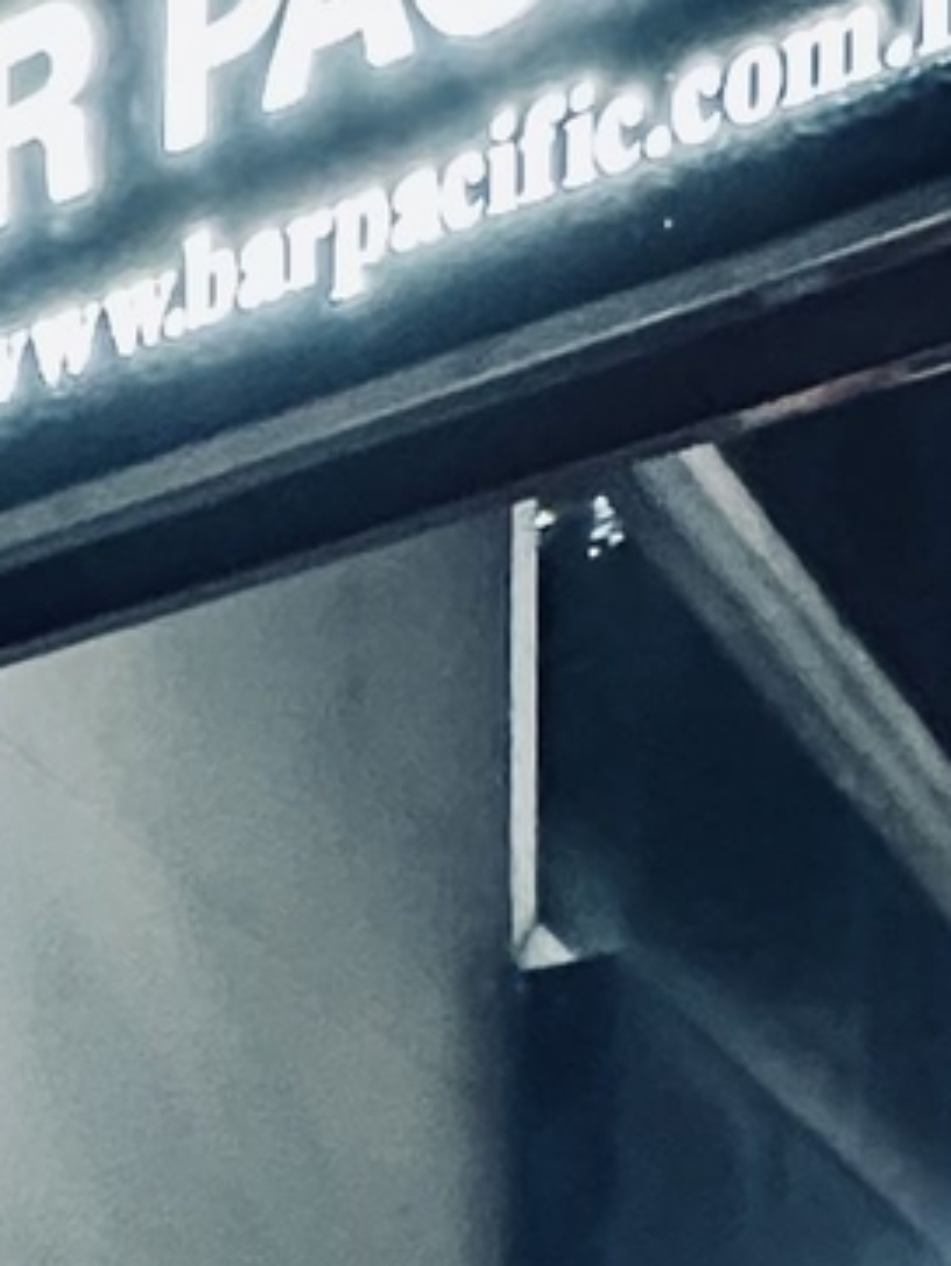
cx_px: -682
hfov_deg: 13.6
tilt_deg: +2.5
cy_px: 2200
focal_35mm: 99
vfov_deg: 16.8
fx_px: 3622
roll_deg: -0.5
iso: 1250
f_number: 2.2
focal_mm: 2.22
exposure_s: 1/33
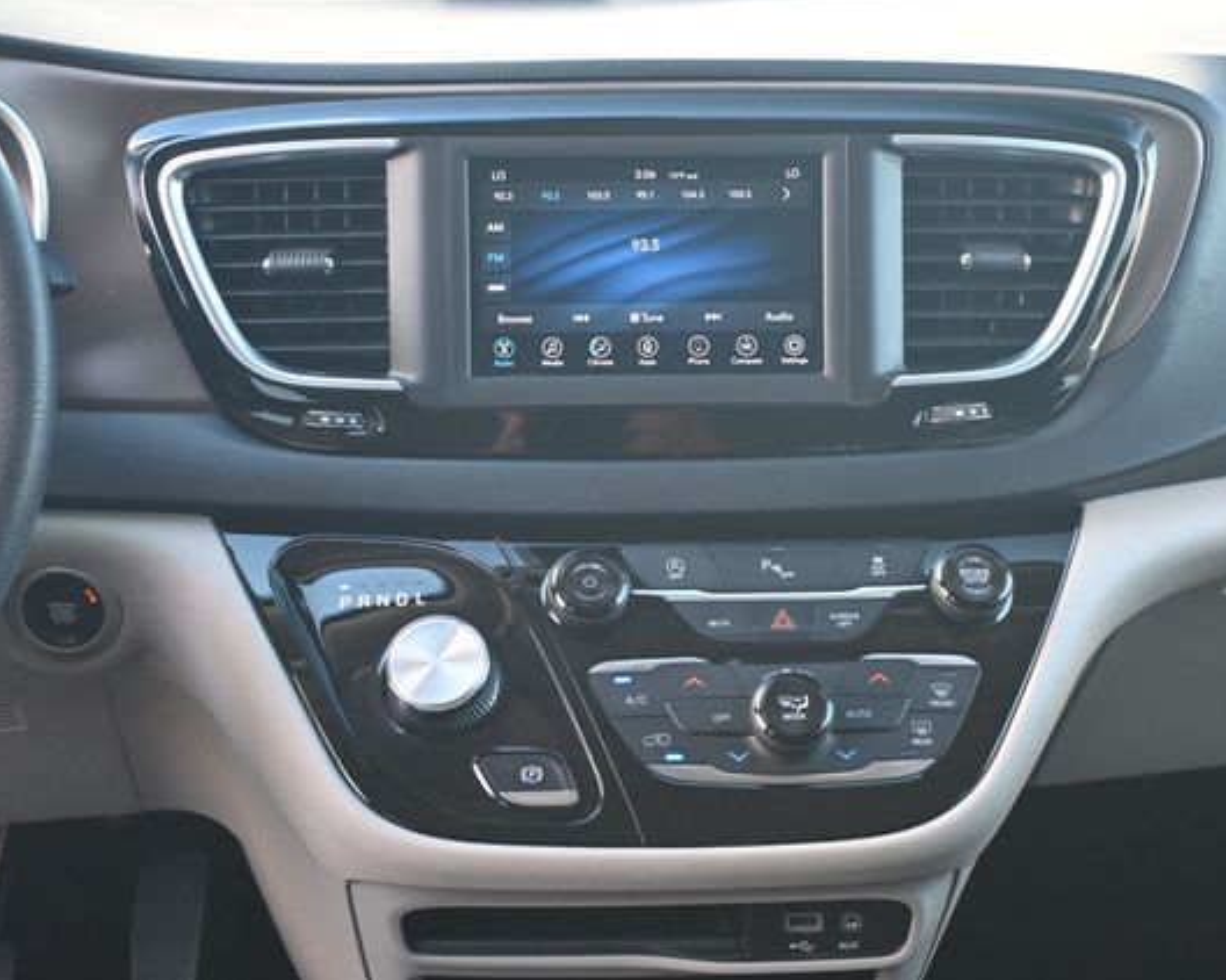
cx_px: 659
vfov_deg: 26.2
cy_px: 488
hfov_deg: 32.5
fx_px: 2104
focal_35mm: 58
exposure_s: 1/125
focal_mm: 34
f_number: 5
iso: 1100
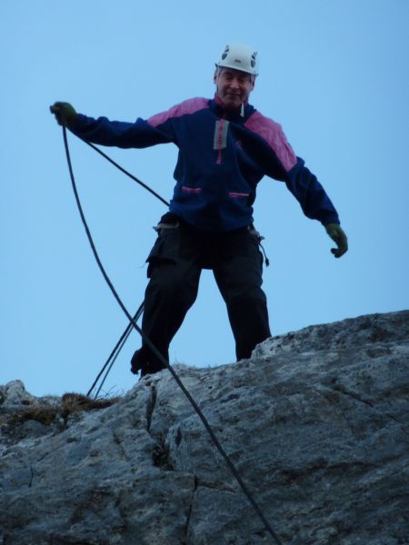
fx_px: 4726
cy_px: 272
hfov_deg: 5.0
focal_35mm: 300
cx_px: 204
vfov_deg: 6.6
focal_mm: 49.2
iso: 160
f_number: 4.9
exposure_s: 1/320
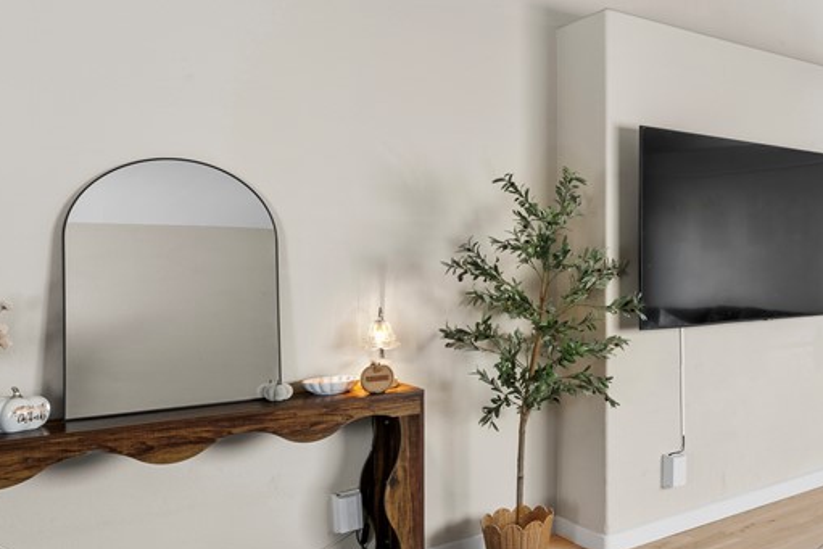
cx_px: 837
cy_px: 261
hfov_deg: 46.1
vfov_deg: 38.9
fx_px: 777
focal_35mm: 34
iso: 200
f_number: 8
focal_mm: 16
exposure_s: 1.3
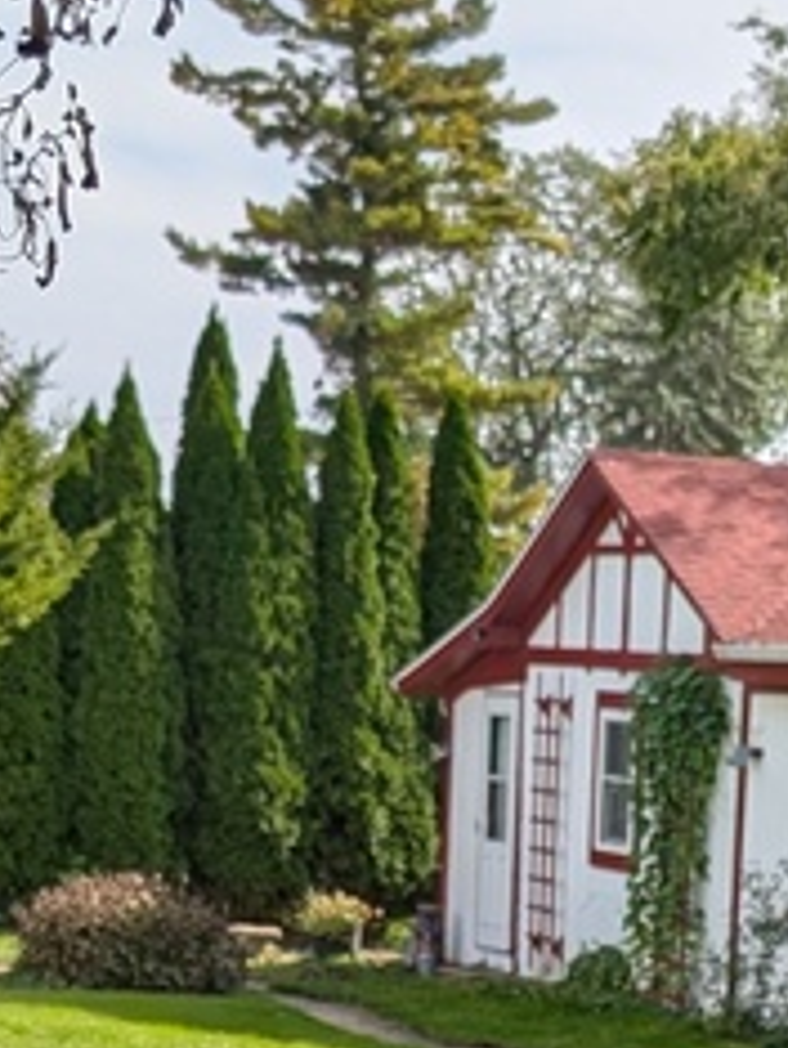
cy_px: 1679
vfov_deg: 15.9
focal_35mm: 111
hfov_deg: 13.2
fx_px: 3363
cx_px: 719
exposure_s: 1/992
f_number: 1.68
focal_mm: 6.9
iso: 22
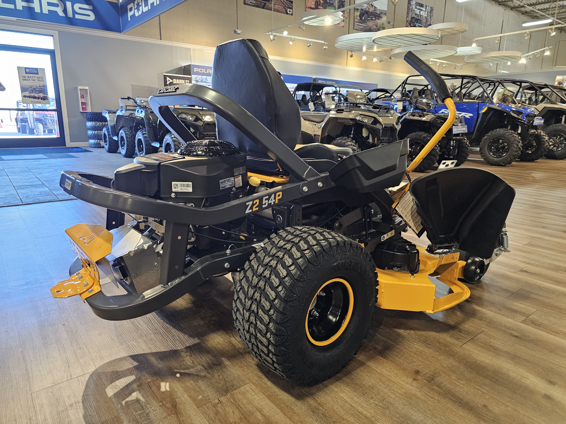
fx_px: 376
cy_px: 212
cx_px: 283
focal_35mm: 23
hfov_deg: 73.9
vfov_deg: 58.9
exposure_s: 1/120
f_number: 1.7
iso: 800
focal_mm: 6.3
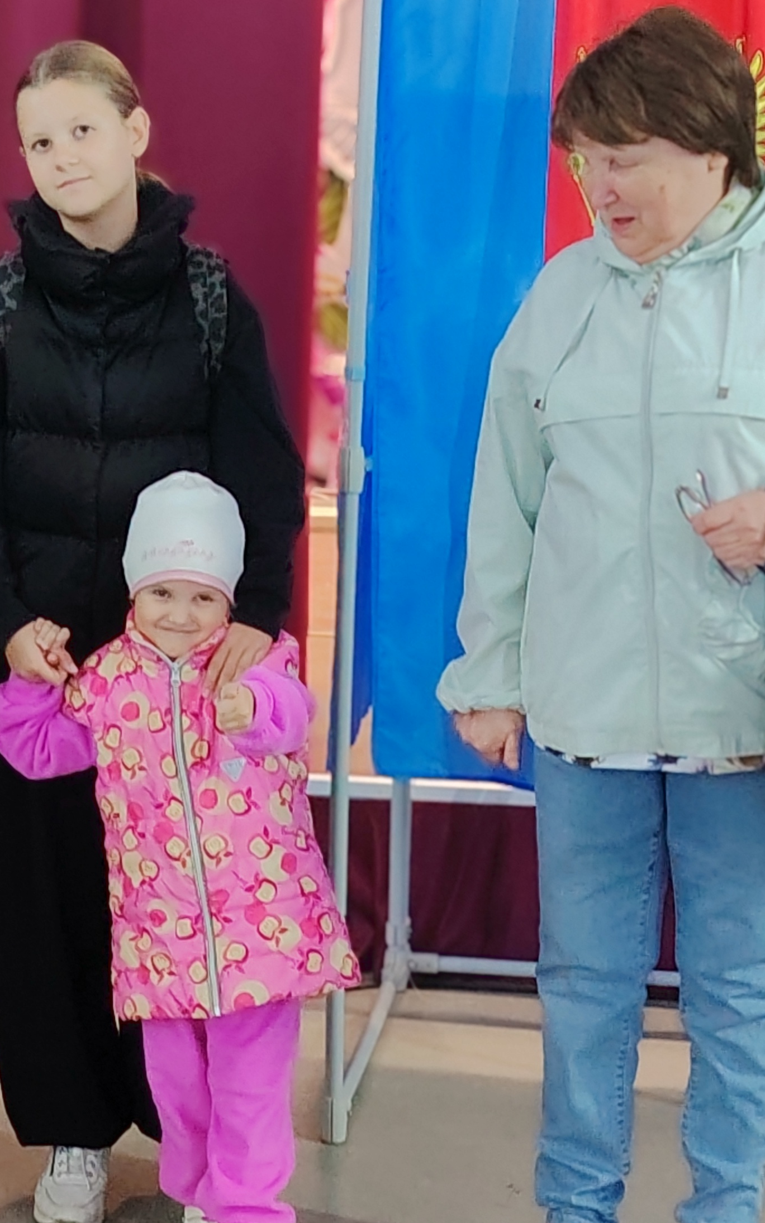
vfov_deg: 22.8
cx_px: 21
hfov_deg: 14.2
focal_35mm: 91
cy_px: 561
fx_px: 3035
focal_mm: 5.25
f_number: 4
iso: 917
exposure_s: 1/25
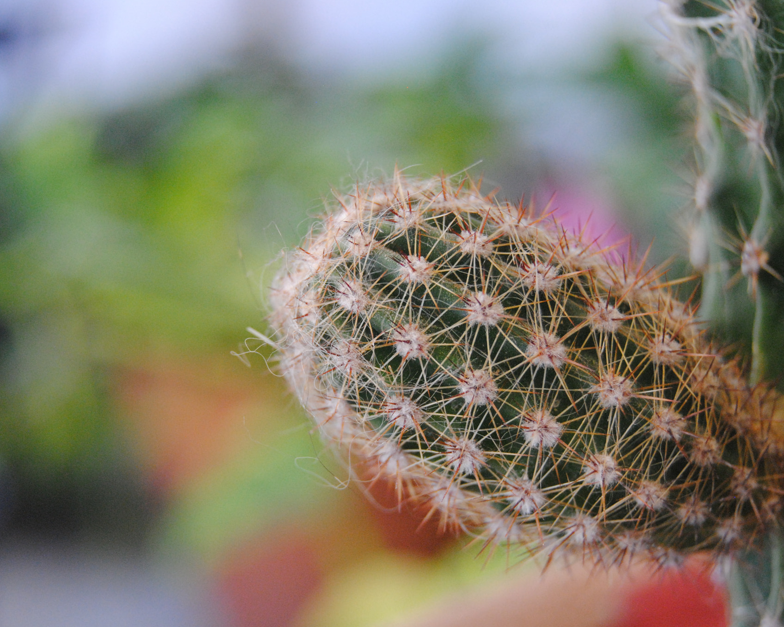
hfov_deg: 20.5
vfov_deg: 16.4
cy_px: 314
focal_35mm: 94
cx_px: 362
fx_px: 2171
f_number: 5.6
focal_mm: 55
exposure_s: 1/200
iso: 1100
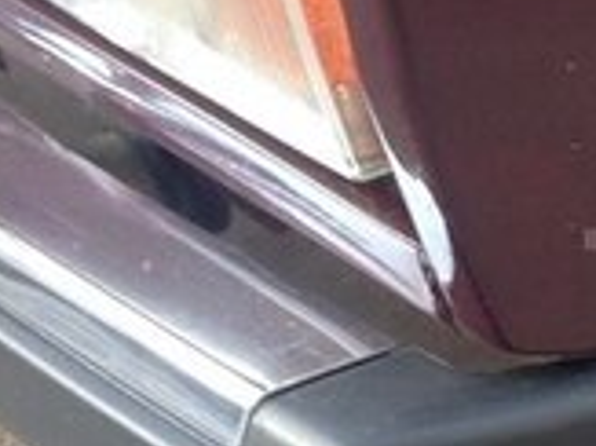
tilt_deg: -33.3
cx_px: 958
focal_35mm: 134
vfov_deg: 11.0
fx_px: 2305
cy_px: 283
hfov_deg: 13.6
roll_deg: -3.4
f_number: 2.4
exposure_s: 1/120
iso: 64
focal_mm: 4.12
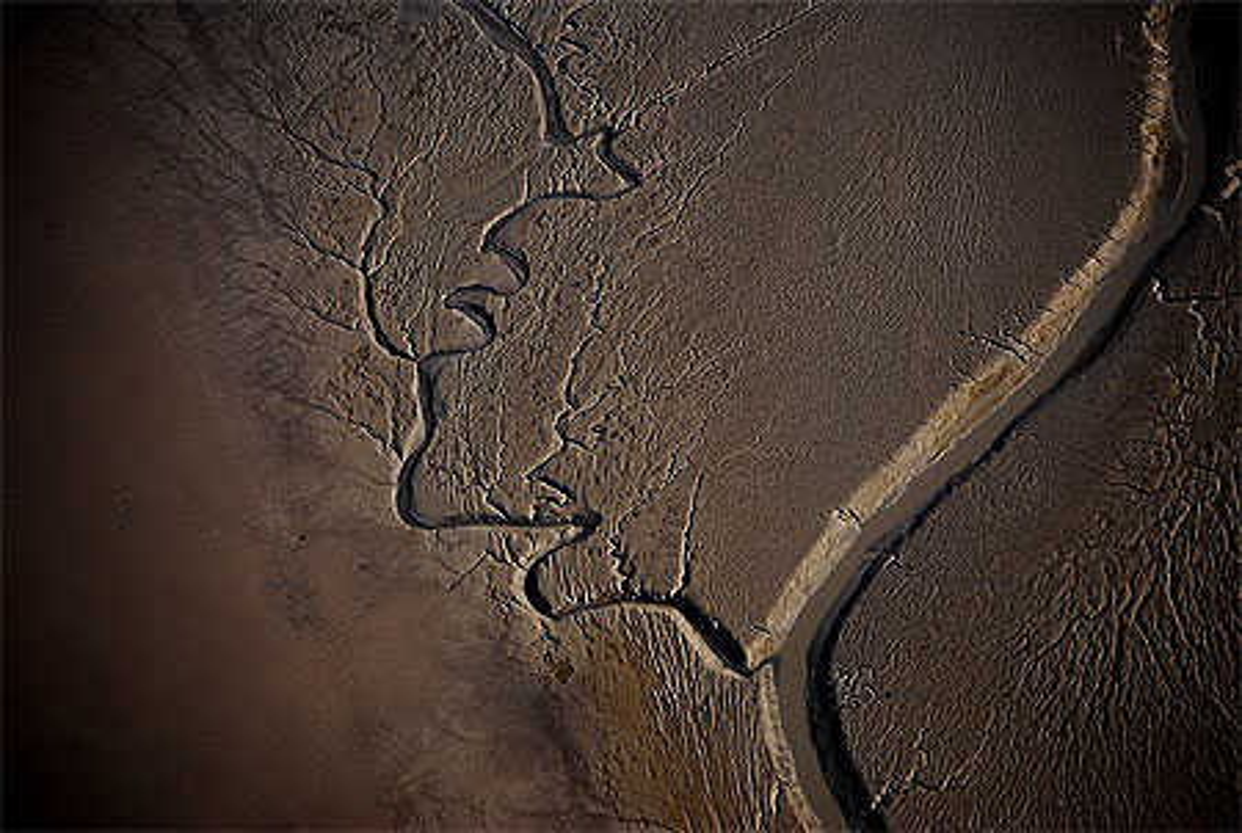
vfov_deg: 9.2
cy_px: 416
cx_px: 621
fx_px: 5185
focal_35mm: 150
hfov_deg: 13.7
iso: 180
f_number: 5.6
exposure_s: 1/500
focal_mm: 100
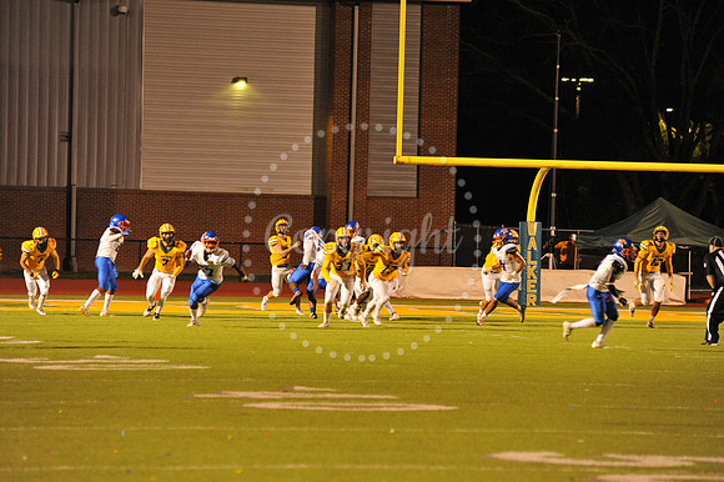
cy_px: 241
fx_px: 4020
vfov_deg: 6.9
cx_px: 362
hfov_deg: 10.3
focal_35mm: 200
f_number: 5.6
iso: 3200
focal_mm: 200
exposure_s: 1/160
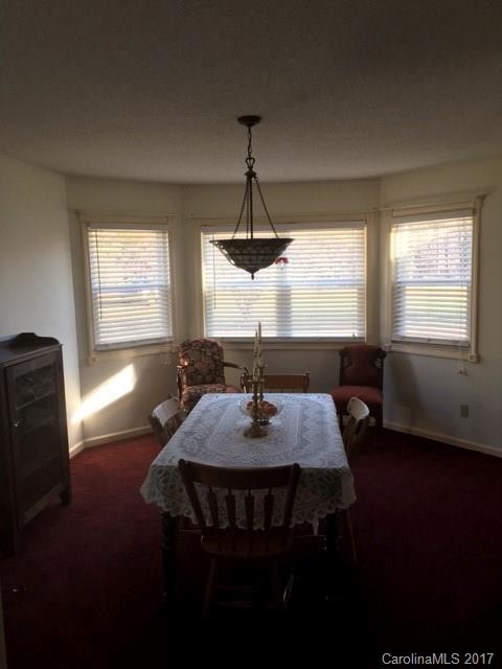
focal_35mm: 29
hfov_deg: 48.2
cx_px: 251
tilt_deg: -7.9
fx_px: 561
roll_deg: +0.8
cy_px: 334
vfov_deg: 61.7
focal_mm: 4.15
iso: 32
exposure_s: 1/60
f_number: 2.2
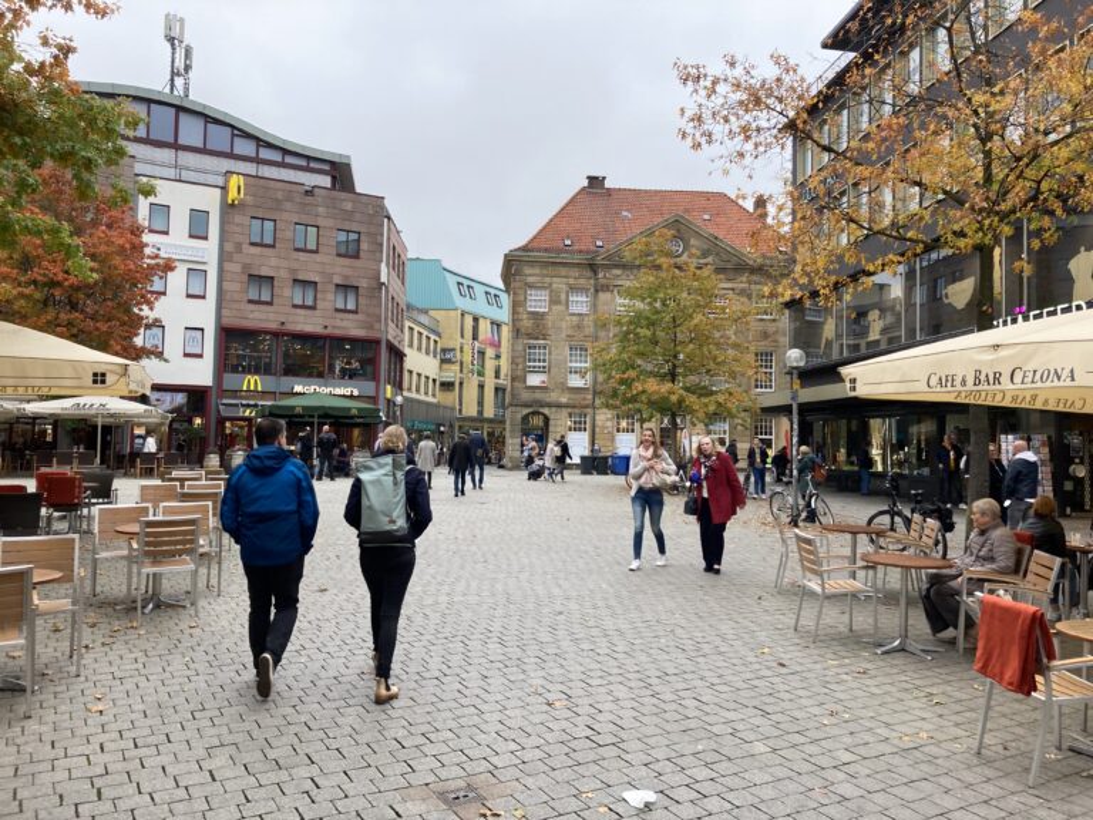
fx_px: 884
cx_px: 546
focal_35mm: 28
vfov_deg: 49.7
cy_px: 410
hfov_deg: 63.4
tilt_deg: +4.0
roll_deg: -1.8
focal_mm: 3.99
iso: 25
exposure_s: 1/121
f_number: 1.8
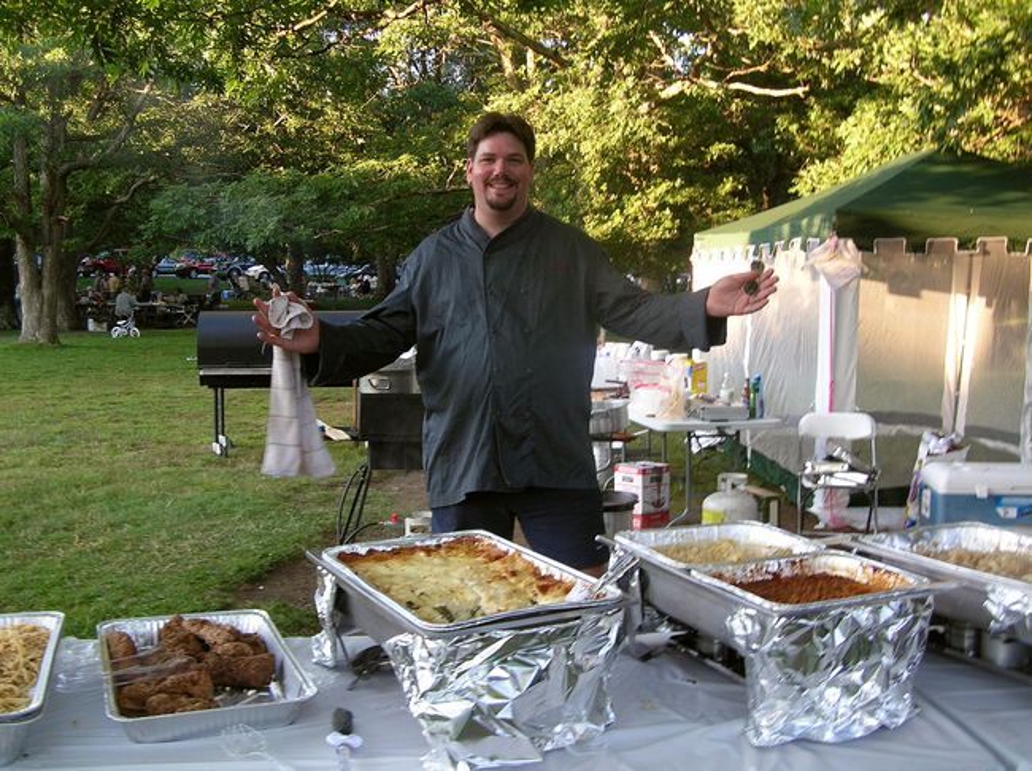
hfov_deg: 51.4
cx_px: 516
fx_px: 1072
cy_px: 386
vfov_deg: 39.6
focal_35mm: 36
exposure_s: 1/43
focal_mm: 6
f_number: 2.7
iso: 50
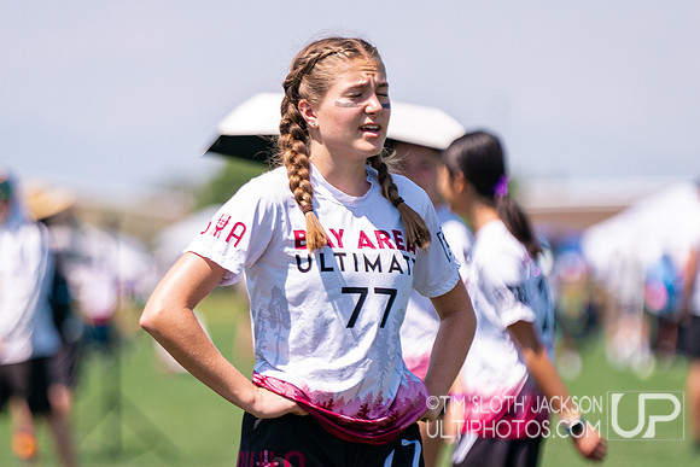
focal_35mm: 414
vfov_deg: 3.3
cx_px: 307
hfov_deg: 5.0
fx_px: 8046
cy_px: 278
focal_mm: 200
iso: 320
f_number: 3.2
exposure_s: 1/4000
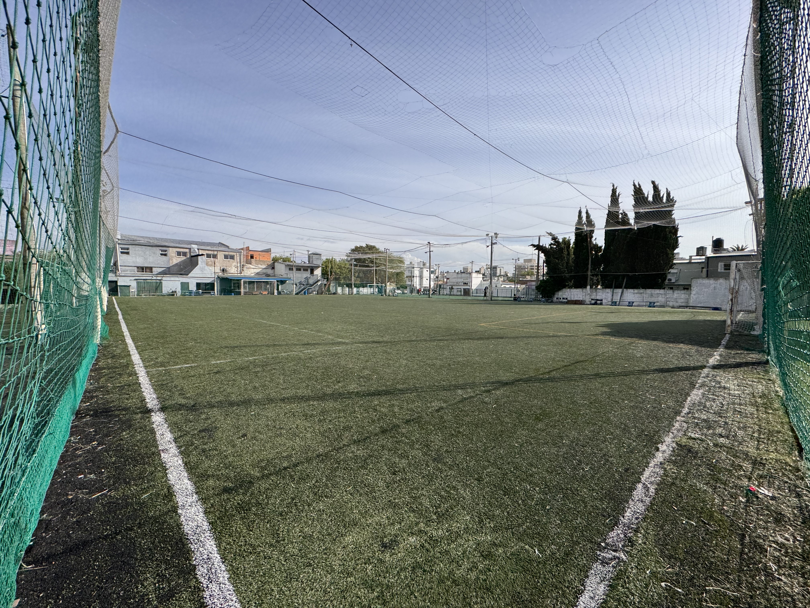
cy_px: 304
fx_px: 328
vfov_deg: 85.7
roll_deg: -1.8
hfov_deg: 102.1
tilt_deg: -2.8
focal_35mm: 14
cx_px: 405
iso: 50
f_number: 2.2
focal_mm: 2.22
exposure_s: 1/2494
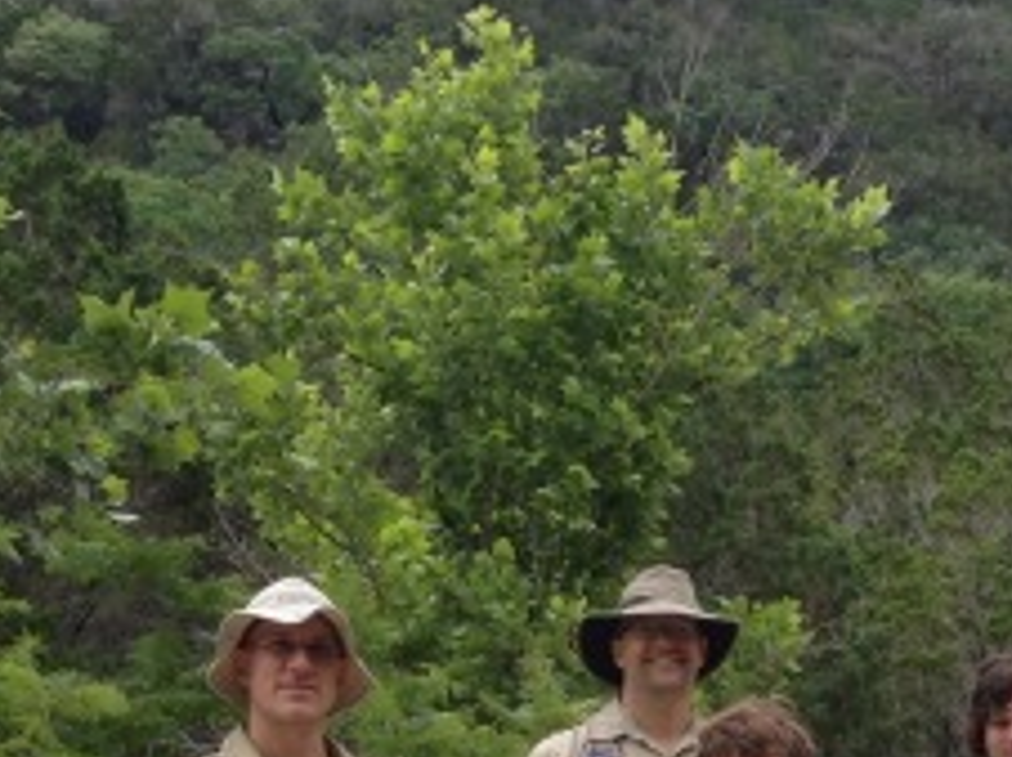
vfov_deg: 11.6
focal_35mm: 124
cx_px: 1066
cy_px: 1008
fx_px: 3621
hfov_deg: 15.5
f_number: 2.4
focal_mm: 4.28
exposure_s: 1/303
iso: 50
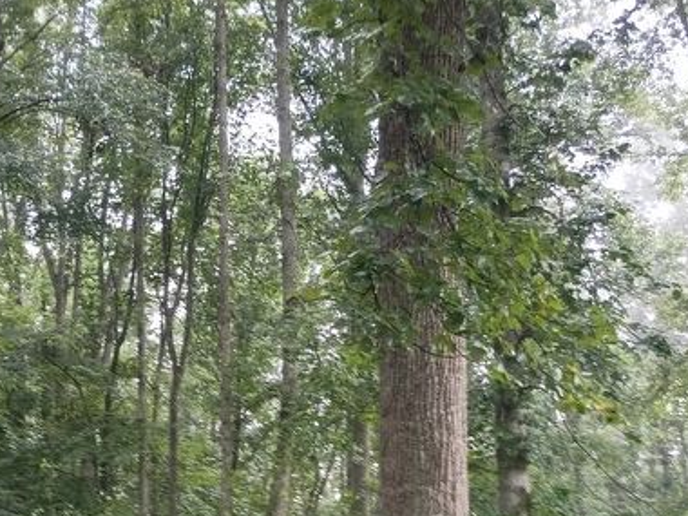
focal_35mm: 61
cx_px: 306
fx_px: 1212
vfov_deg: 22.9
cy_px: 530
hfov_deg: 31.7
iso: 660
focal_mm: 4.27
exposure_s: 1/60
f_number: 1.8
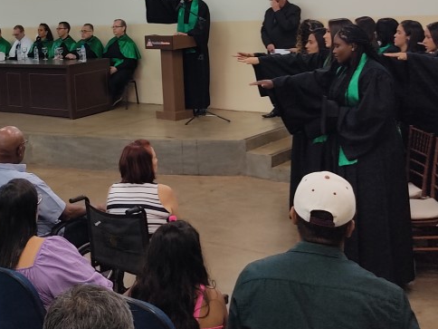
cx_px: 62
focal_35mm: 55
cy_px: 53
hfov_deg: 33.5
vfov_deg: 25.9
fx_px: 696
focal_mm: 4.74
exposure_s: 1/30
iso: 120
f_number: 1.79
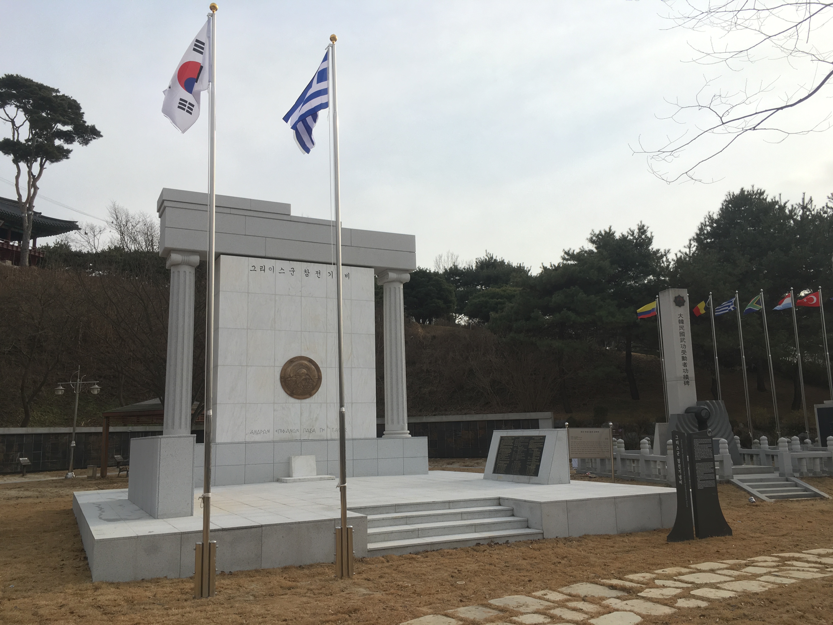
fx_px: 698
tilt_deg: +9.1
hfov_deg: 61.7
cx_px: 416
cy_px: 312
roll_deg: +1.4
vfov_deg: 48.2
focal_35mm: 29
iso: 25
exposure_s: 1/561
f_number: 2.2
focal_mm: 4.15
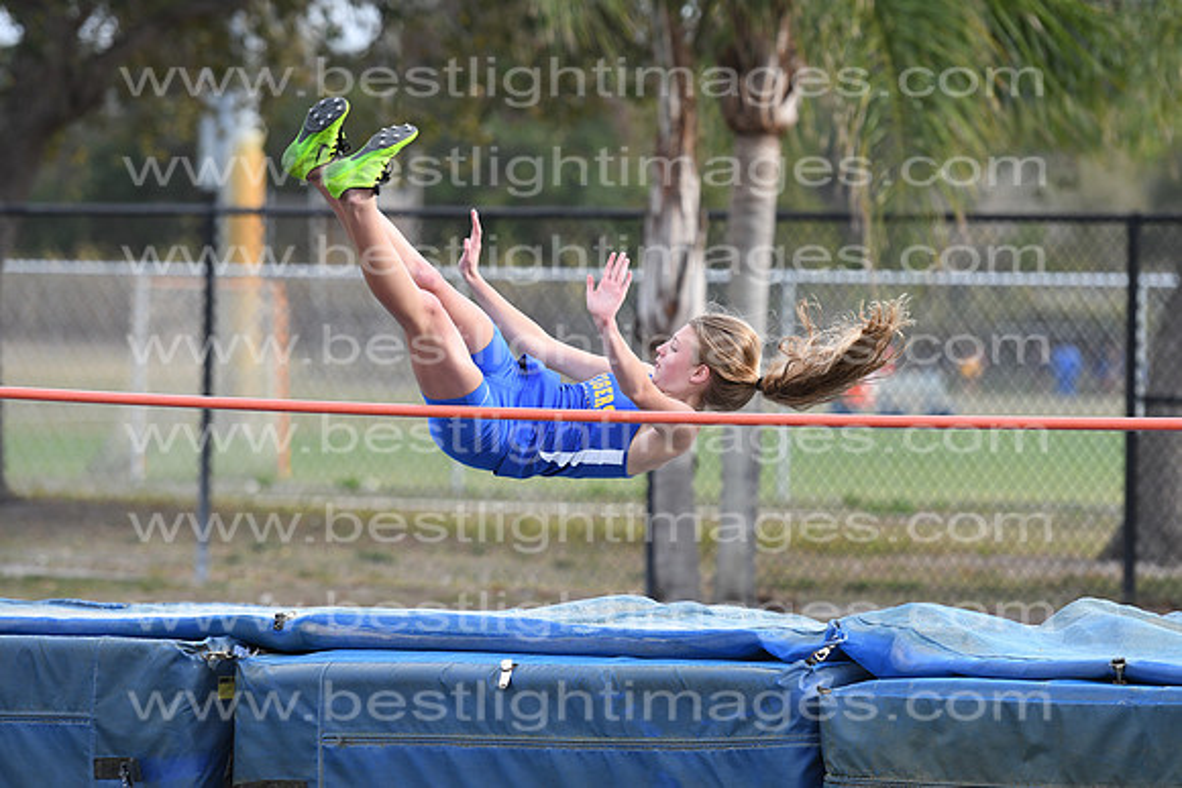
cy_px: 394
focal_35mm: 262
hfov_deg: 7.8
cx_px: 591
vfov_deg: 5.2
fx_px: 8620
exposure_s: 1/1250
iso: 400
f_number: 4
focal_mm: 175
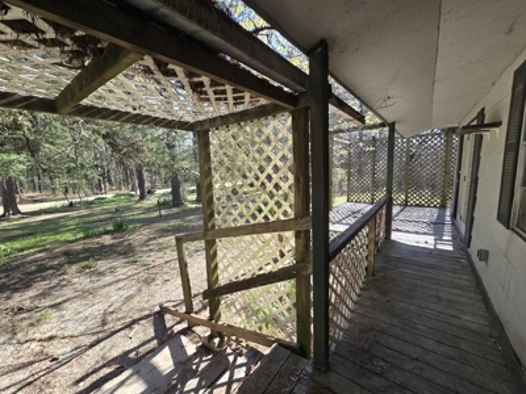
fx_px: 198
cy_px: 197
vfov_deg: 89.9
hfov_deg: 106.2
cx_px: 263
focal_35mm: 13
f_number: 2.2
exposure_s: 1/221
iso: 50
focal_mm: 2.2
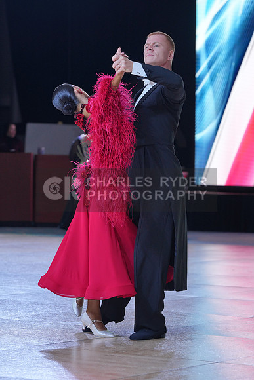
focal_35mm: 150
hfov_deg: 9.2
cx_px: 127
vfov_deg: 13.7
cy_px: 190
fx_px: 1586
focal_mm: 150
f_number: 5.6
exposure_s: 1/400
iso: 1000
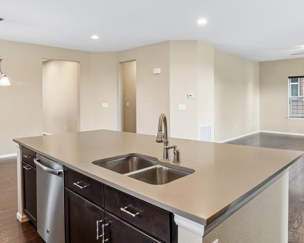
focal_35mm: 25
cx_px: 159
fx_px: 225
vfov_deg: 56.6
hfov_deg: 68.1
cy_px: 103
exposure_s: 1/6
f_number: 8
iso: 400
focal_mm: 10
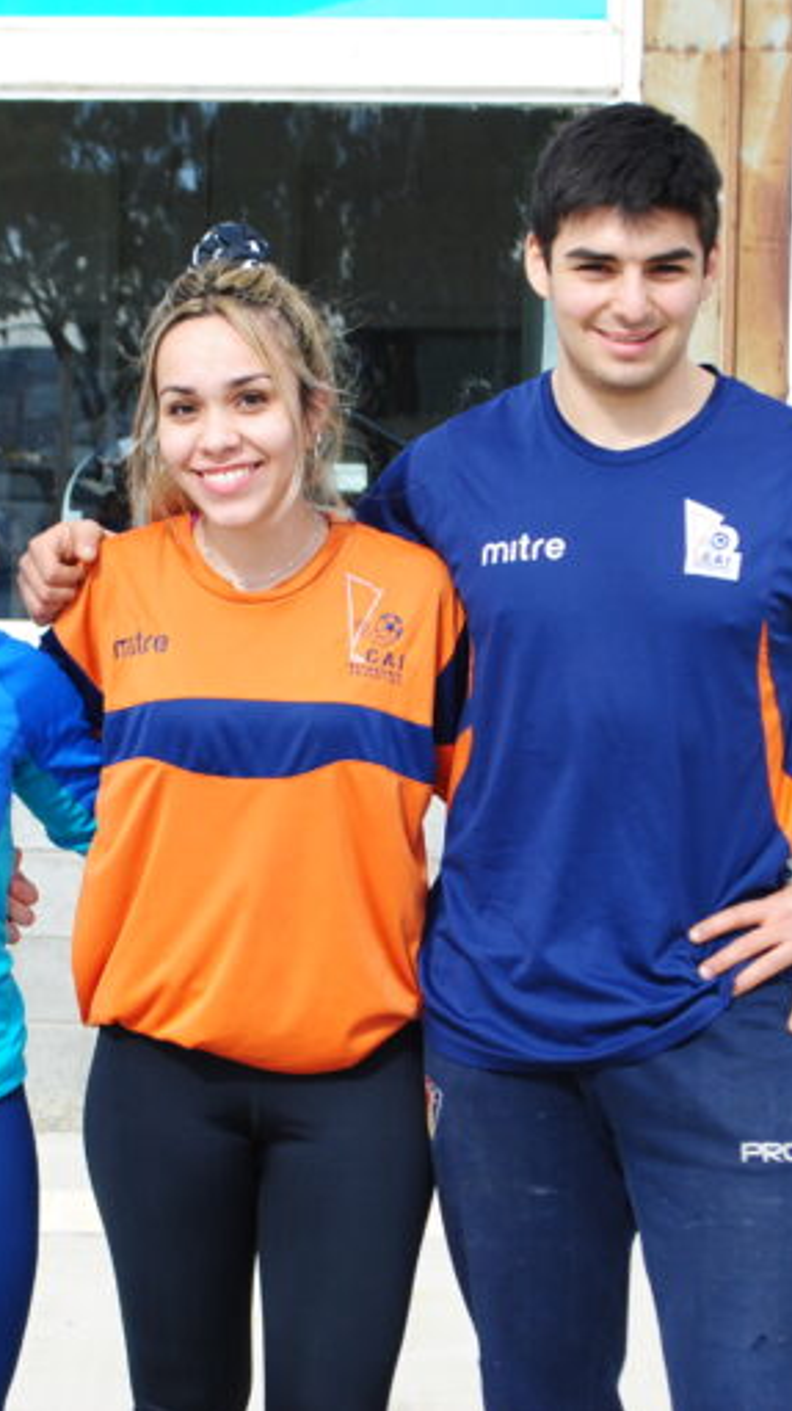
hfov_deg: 13.3
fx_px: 3364
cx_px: 72
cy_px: 704
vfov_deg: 23.7
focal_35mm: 90
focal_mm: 38
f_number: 6.3
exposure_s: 1/250
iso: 200
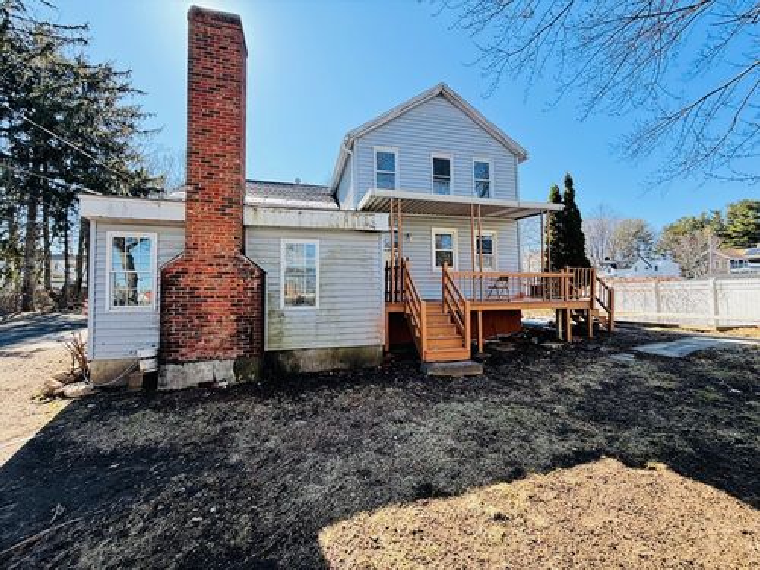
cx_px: 380
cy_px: 285
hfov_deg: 102.1
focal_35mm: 14
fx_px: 307
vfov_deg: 85.7
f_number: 2.2
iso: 40
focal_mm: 2.22
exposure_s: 1/564
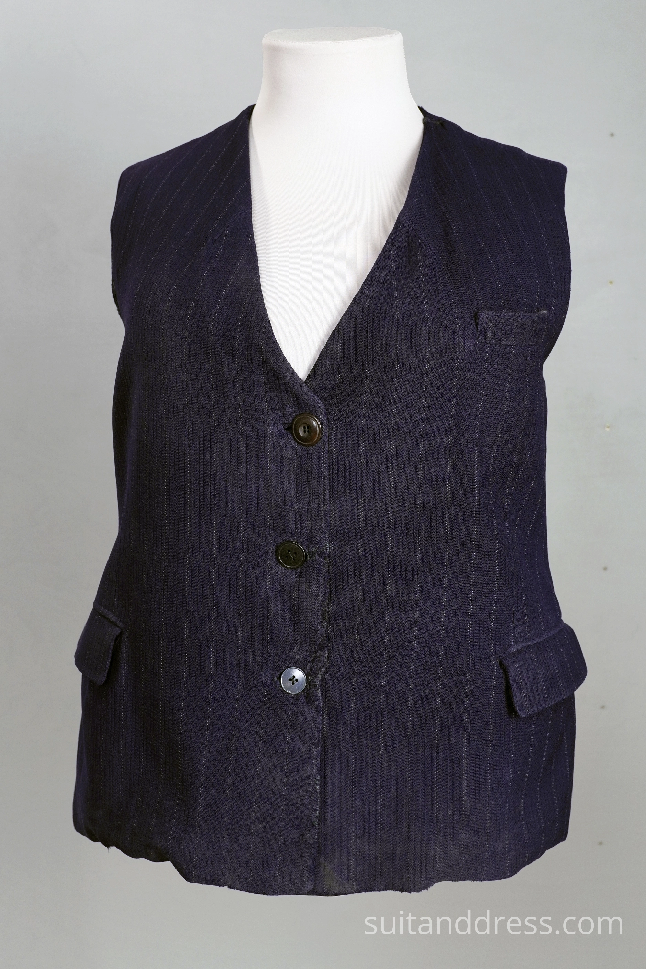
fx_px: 1319
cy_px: 475
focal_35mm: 49
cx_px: 322
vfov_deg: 40.3
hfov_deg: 27.5
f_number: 6.3
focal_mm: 32
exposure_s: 1/50
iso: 400
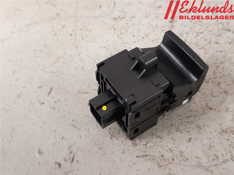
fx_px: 176
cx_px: 117
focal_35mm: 26
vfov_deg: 53.1
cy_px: 88
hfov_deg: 67.3
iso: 250
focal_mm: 3.93
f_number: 1.7
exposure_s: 1/33
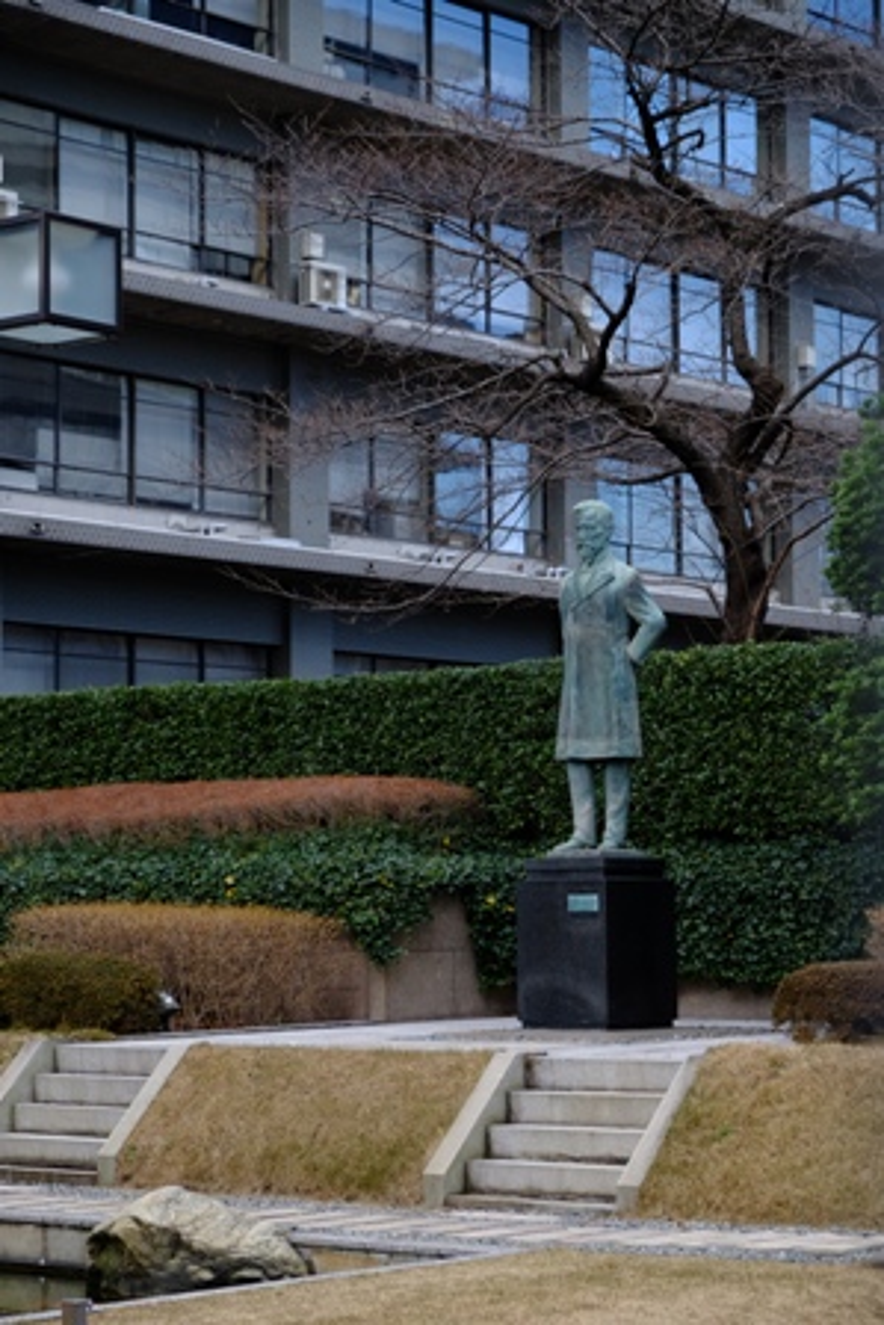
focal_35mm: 83
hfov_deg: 16.5
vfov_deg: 24.5
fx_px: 3055
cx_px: 442
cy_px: 662
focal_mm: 55
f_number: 4
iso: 200
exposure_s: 1/220
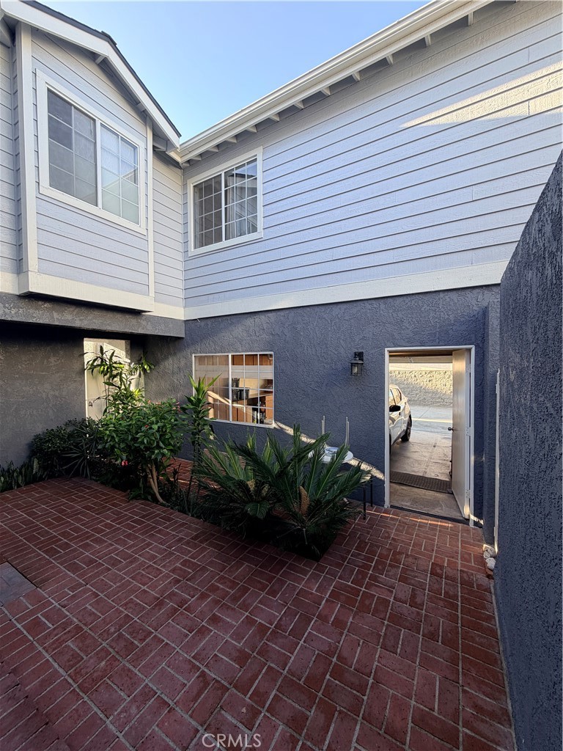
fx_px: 304
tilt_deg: -1.9
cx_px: 282
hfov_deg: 85.7
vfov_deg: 102.1
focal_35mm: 14
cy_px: 376
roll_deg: +0.4
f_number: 2.2
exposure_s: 1/121
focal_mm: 2.22
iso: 40
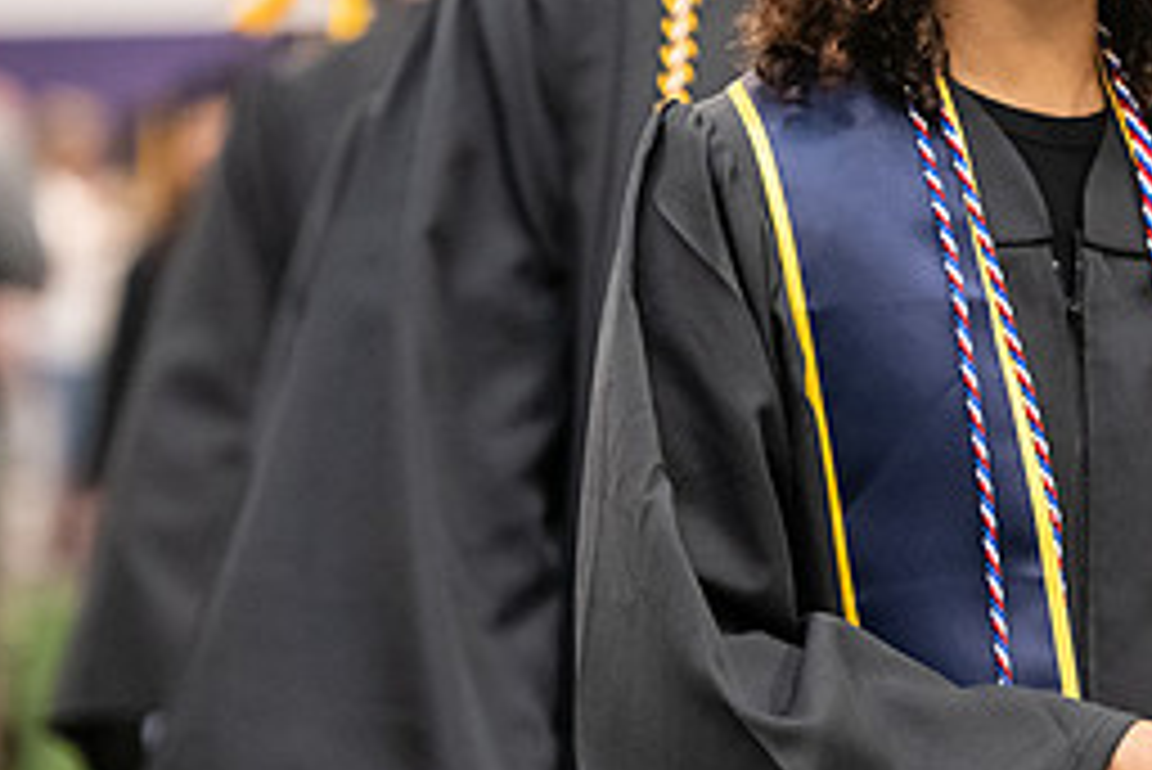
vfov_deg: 4.0
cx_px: 1026
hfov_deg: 6.0
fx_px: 10886
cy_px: 38
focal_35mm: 340
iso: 3200
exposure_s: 1/200
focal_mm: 150
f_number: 3.2
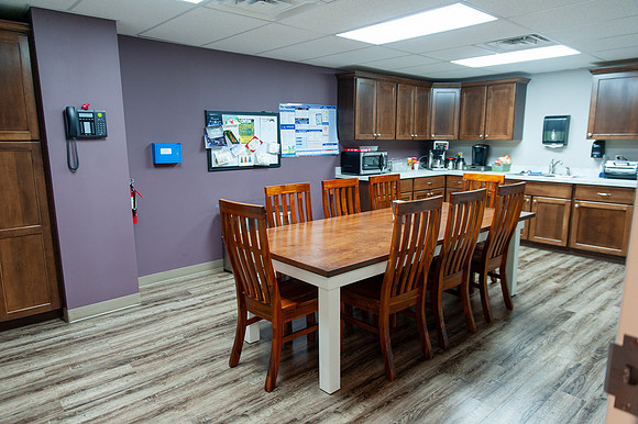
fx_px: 425
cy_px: 212
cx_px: 319
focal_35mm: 24
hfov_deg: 73.8
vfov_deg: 53.1
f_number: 3.2
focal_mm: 24
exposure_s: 1/125
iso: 640
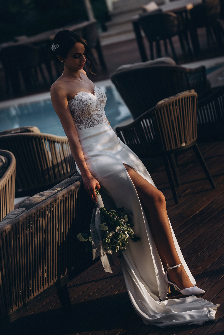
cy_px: 168
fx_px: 979
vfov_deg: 19.5
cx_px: 112
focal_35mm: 105
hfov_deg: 13.0
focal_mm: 105
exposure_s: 1/640
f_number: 2.8
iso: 100
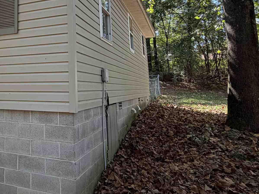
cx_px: 24
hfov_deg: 46.2
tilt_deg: +11.0
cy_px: 37
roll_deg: -0.9
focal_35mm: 36
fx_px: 269
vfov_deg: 38.1
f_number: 2.2
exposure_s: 1/227
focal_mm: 2.22
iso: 40
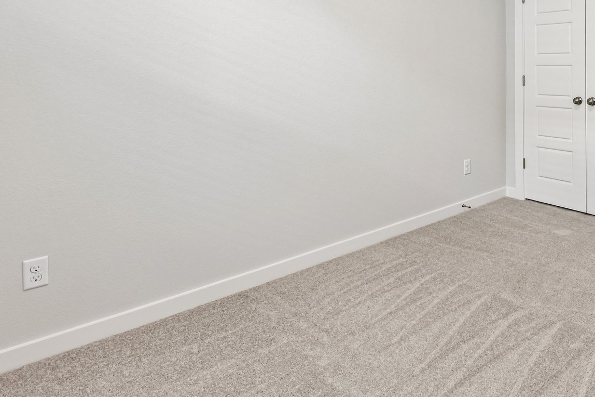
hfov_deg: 64.5
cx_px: 485
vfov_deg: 47.4
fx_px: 413
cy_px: 61
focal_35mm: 25
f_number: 8
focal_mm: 14
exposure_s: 1/15
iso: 400
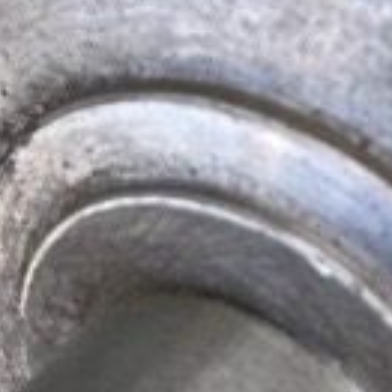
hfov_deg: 9.7
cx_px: 272
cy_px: 153
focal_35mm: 180
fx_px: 2306
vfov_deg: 9.7
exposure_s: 1/155
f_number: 1.6
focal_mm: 5.1
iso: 32
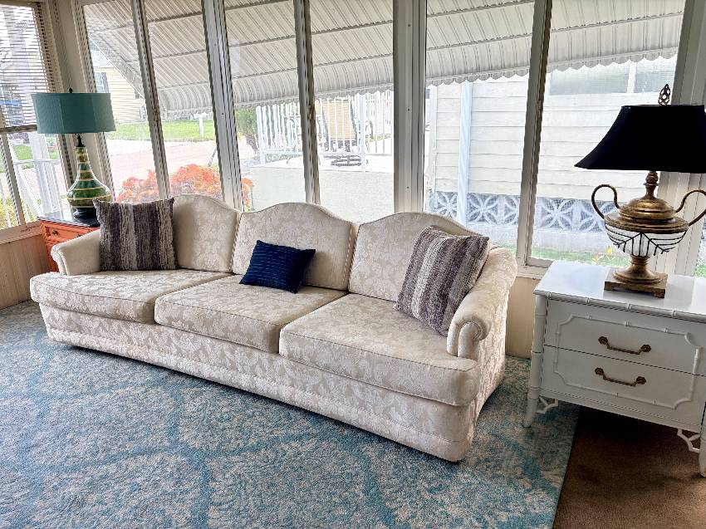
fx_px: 530
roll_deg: +2.4
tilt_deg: -17.8
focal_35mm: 26
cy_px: 264
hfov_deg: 67.3
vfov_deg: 53.0
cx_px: 353
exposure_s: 1/223
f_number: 1.6
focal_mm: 5.96
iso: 100
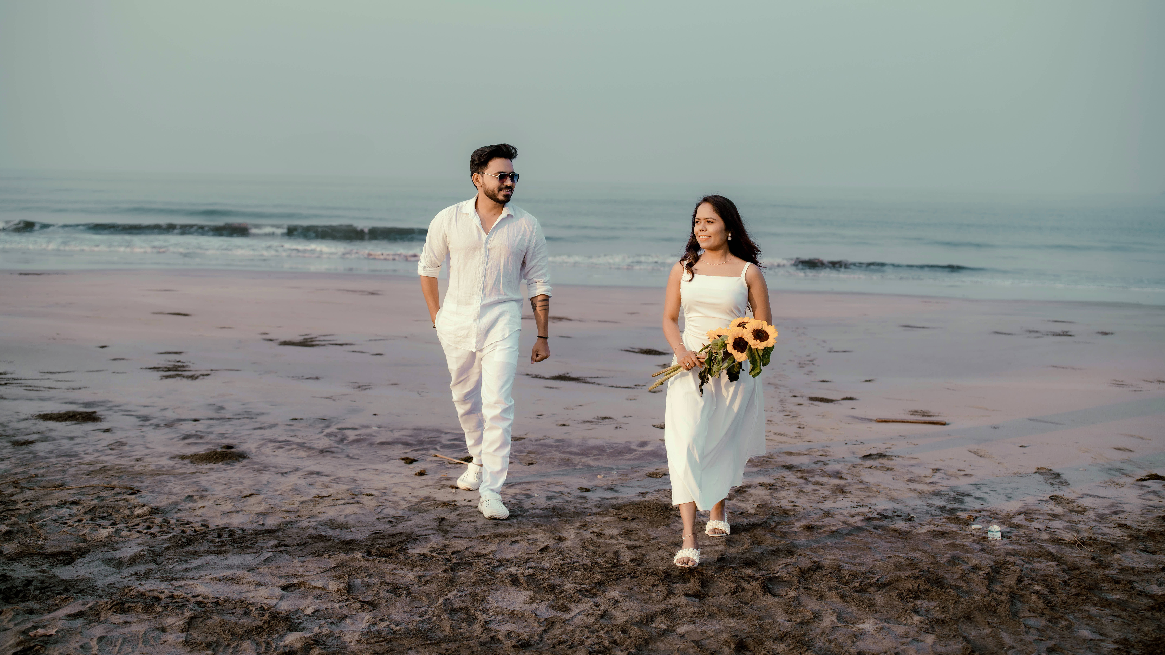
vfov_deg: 31.2
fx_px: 1174
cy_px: 300
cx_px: 582
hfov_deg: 52.8
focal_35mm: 38
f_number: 2.8
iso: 400
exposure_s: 1/1000
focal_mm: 36
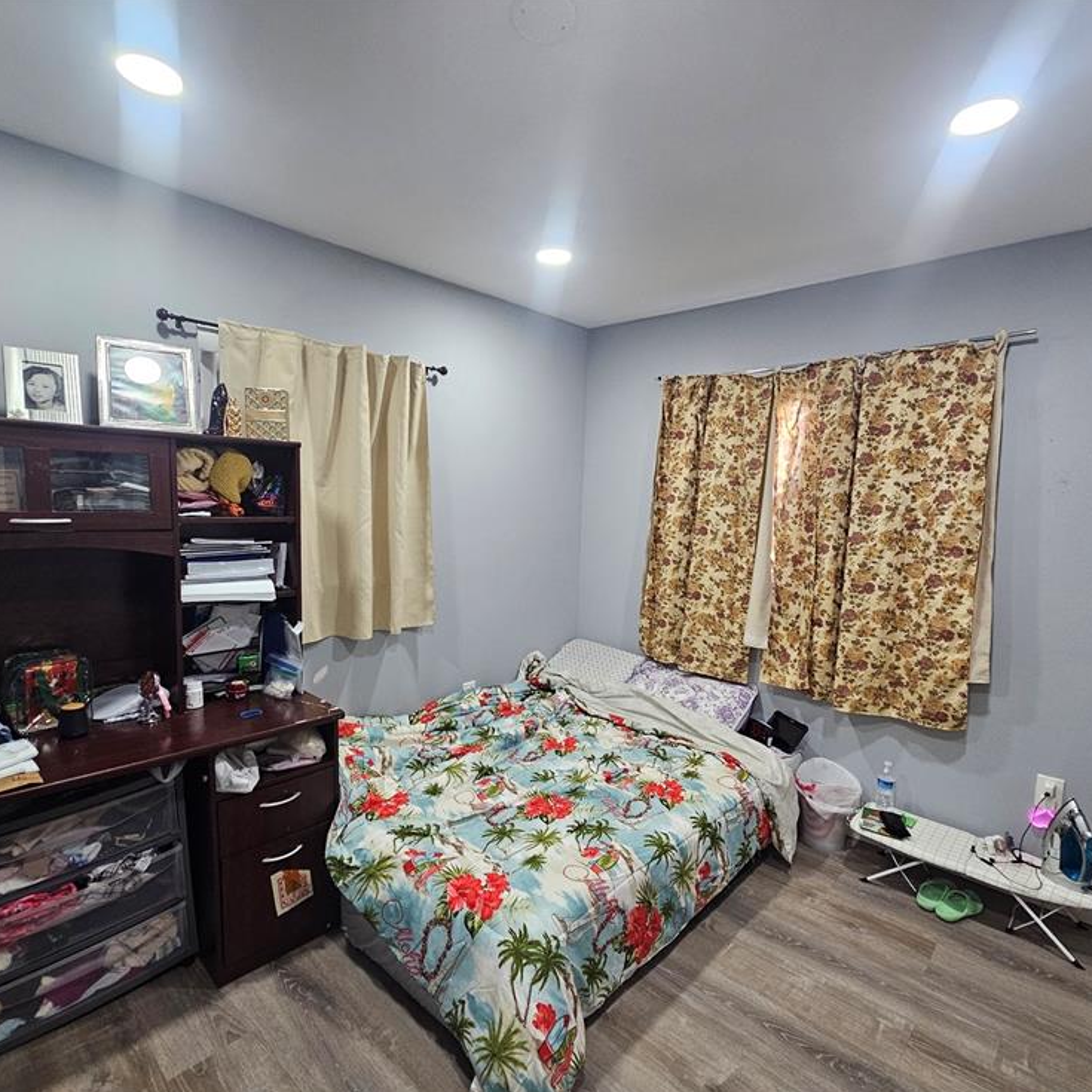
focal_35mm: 16
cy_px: 565
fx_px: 571
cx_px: 539
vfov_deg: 87.4
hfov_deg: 87.4
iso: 250
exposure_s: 1/60
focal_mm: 2.2
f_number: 2.2
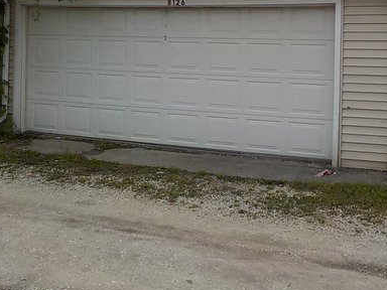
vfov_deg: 28.6
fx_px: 559
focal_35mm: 50
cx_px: 244
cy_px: 70
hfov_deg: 37.9
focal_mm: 4.1
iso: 125
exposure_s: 1/800
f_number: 3.3
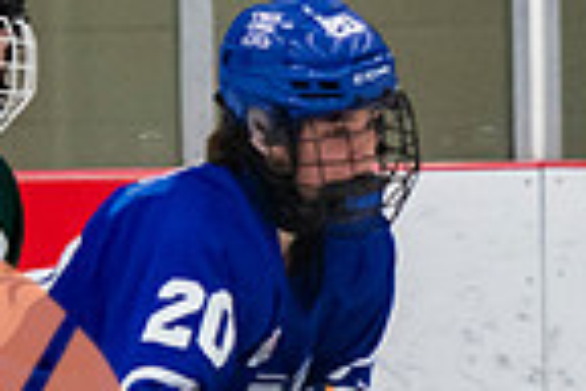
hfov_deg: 2.1
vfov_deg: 1.4
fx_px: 16049
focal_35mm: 986
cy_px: 561
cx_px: 1420
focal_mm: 125
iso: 2000
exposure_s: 1/640
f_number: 3.2
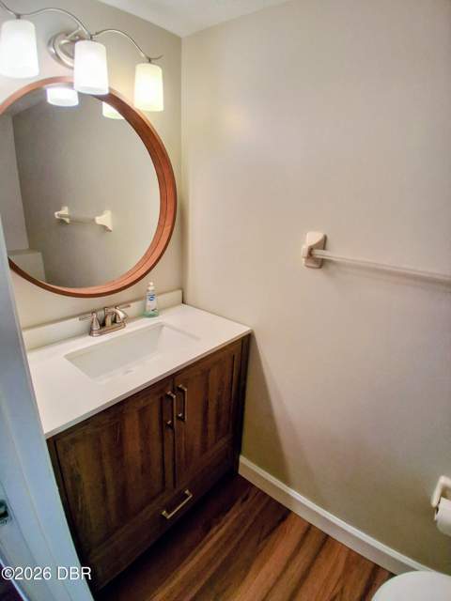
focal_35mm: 17
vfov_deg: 91.0
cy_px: 300
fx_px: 295
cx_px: 226
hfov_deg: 74.7
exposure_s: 1/120
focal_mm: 1.4
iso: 80
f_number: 2.2
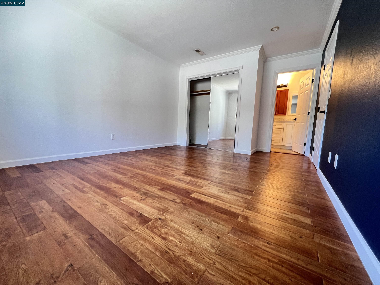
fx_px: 143
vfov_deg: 89.9
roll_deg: -2.2
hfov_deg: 106.2
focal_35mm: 13
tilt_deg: -6.6
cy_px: 142
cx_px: 190
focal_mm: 1.57
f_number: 1.8
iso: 250
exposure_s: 1/60
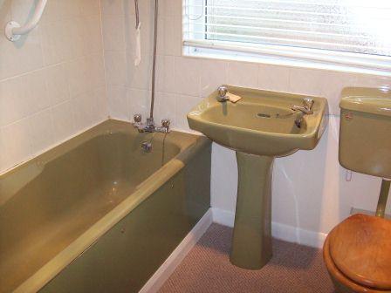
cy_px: 146
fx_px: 407
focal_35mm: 36
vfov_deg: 39.7
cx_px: 196
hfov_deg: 51.4
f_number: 2.7
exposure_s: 1/64
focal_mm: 6
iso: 200
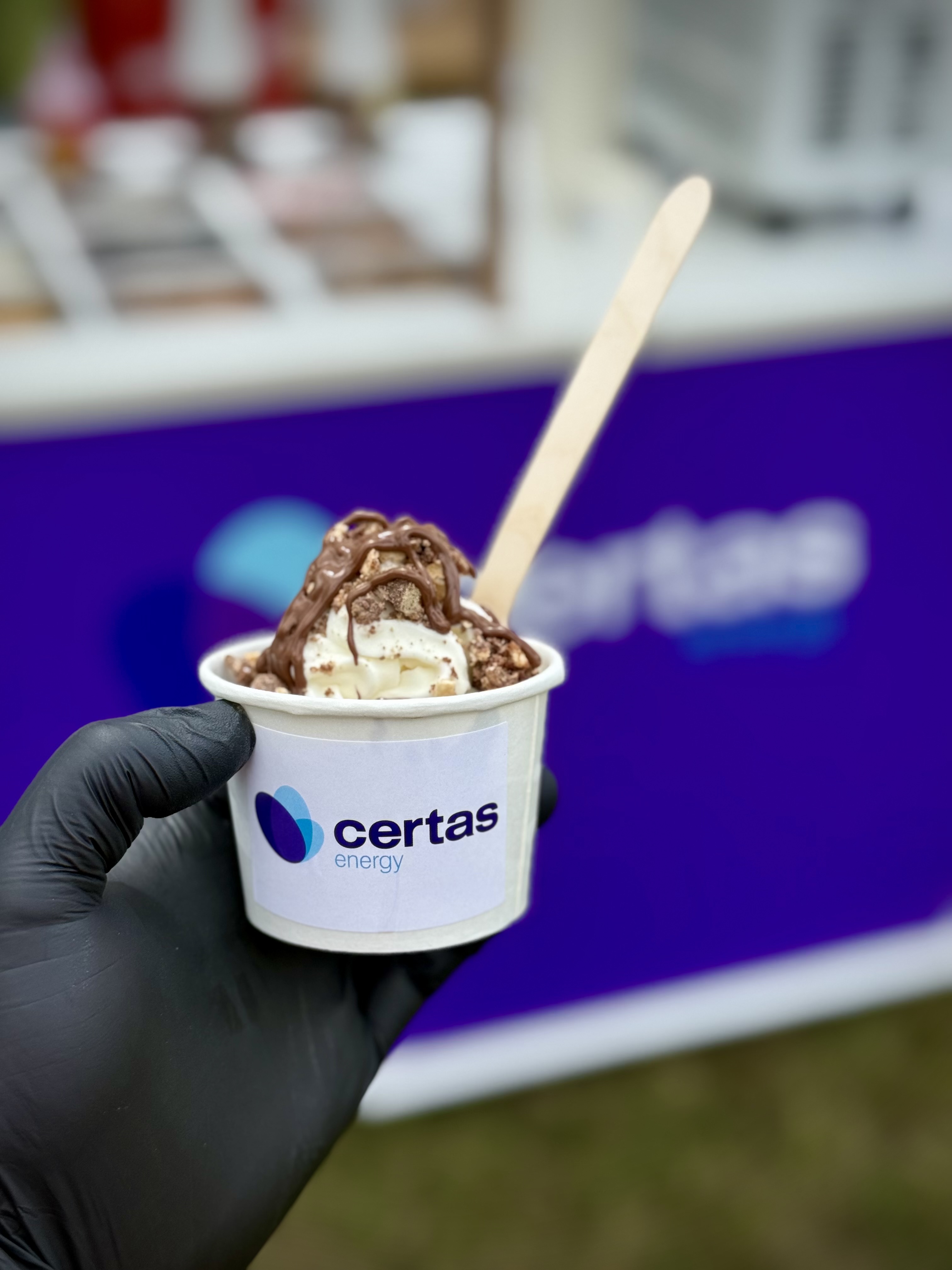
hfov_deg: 30.3
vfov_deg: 39.7
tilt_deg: -28.4
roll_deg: -2.3
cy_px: 635
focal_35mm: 48
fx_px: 1760
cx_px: 476
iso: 64
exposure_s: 1/2577
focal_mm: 6.76
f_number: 1.78
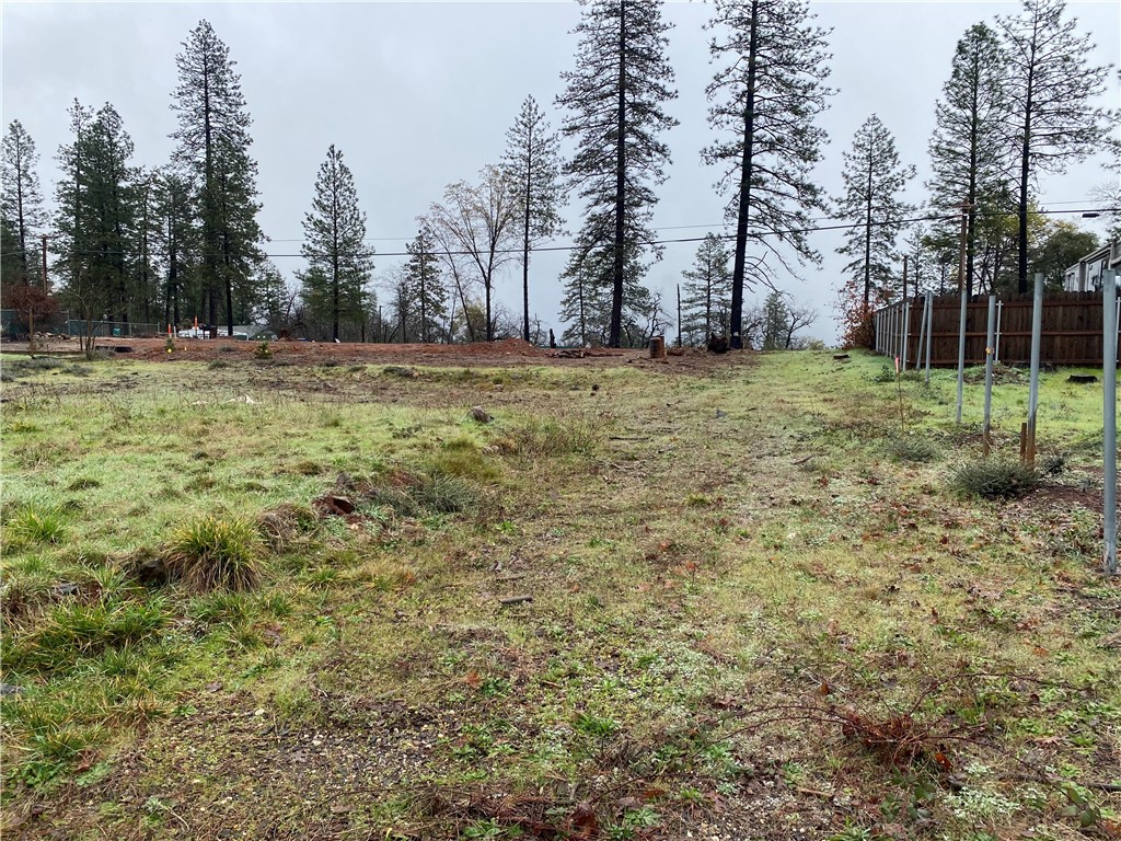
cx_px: 560
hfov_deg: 67.3
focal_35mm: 26
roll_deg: -0.7
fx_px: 842
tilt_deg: -4.4
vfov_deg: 53.1
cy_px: 420
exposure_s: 1/1272
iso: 32
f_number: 1.8
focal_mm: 4.25
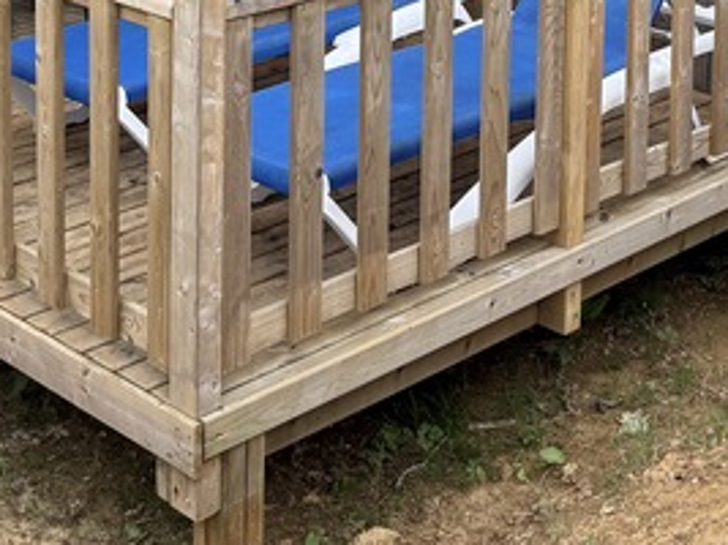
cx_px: 496
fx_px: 1703
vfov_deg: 16.8
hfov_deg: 24.0
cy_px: -222
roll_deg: -0.6
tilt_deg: -8.5
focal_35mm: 81
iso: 100
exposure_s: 1/421
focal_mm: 6.76
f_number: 1.78
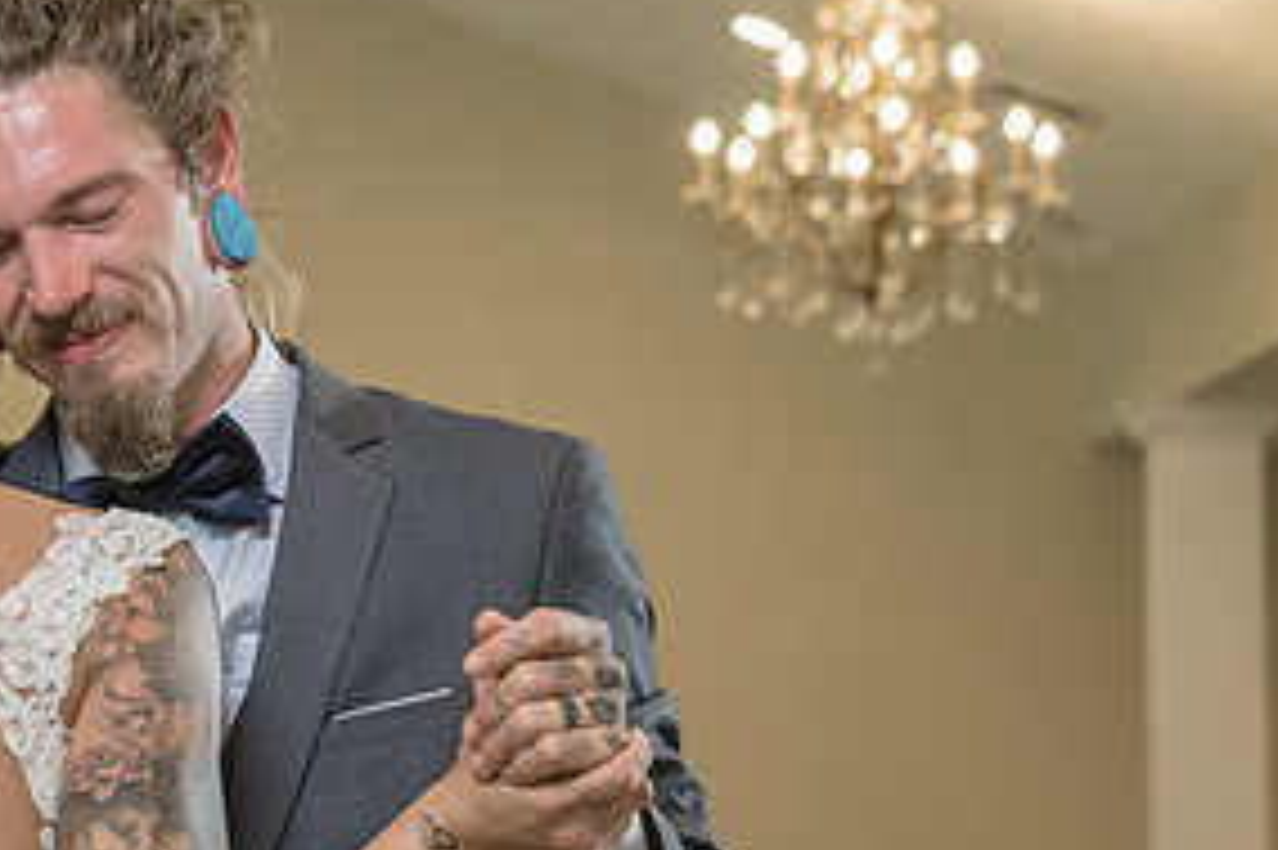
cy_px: 304
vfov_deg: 7.1
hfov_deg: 10.5
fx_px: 6847
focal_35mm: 193
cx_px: -201
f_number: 4
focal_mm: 58
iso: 2000
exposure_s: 1/250
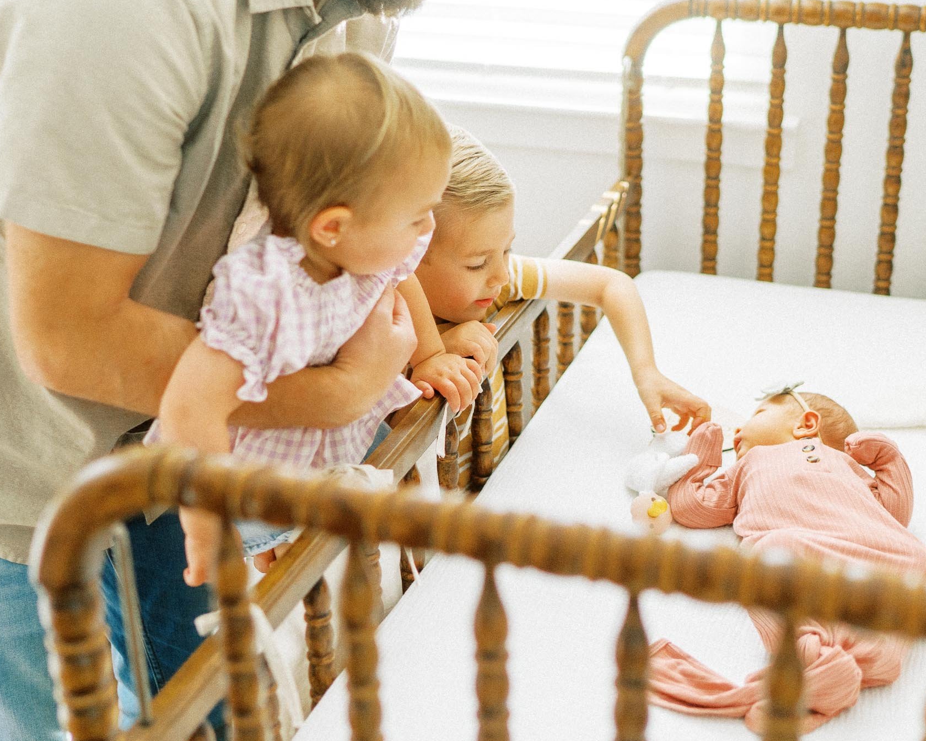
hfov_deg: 34.1
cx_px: 516
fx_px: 1507
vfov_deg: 27.6
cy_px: 337
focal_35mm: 55
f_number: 1.6
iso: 400
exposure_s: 1/1250
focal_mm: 35
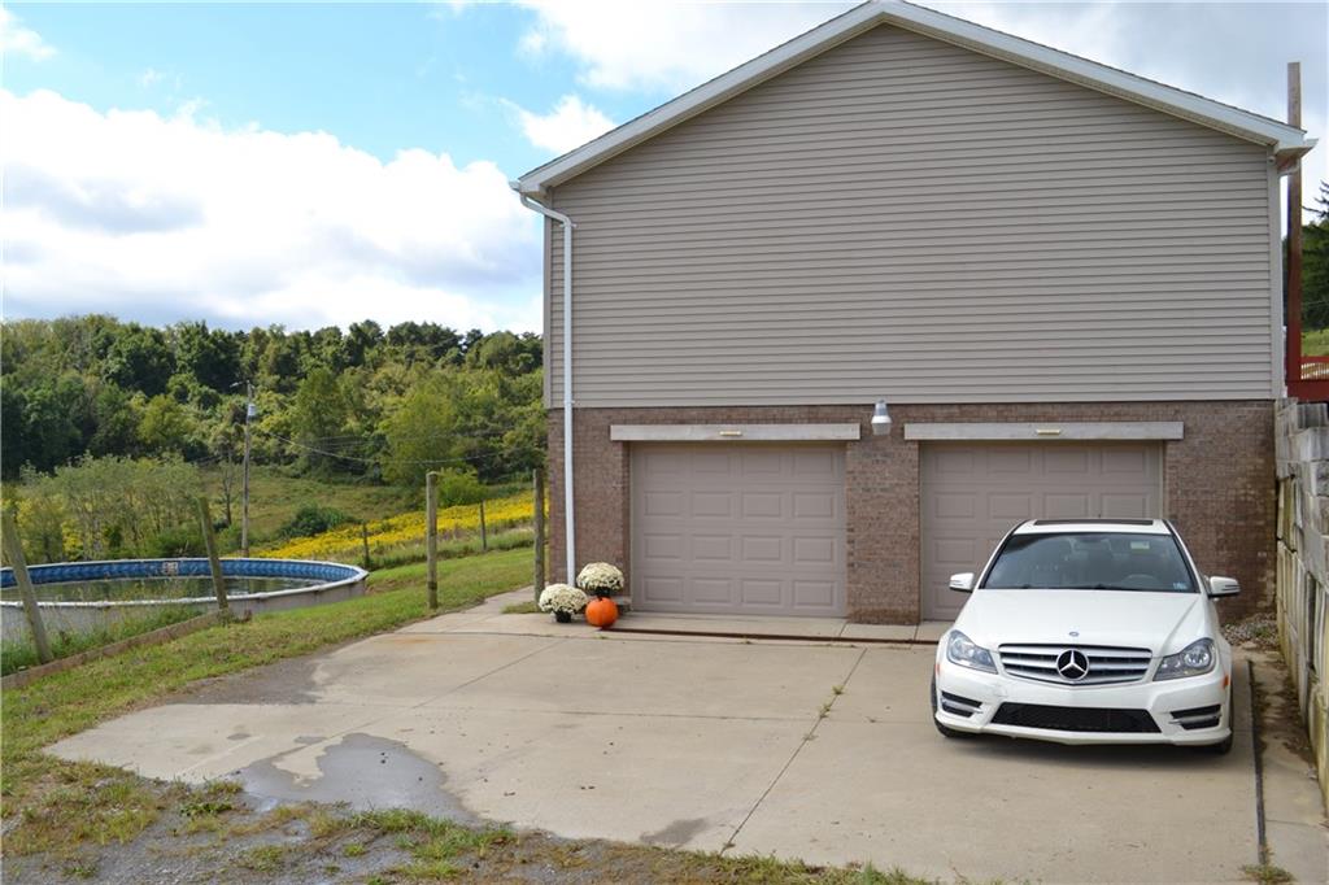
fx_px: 1107
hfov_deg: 61.9
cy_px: 442
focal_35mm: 30
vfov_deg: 43.6
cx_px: 664
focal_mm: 20
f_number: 8
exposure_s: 1/200
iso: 100
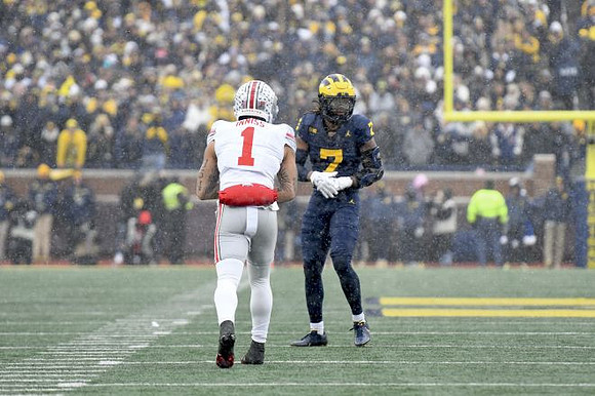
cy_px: 198
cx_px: 298
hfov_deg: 6.9
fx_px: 4955
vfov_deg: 4.6
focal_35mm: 300
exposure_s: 1/1000
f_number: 2.8
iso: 800
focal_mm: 200
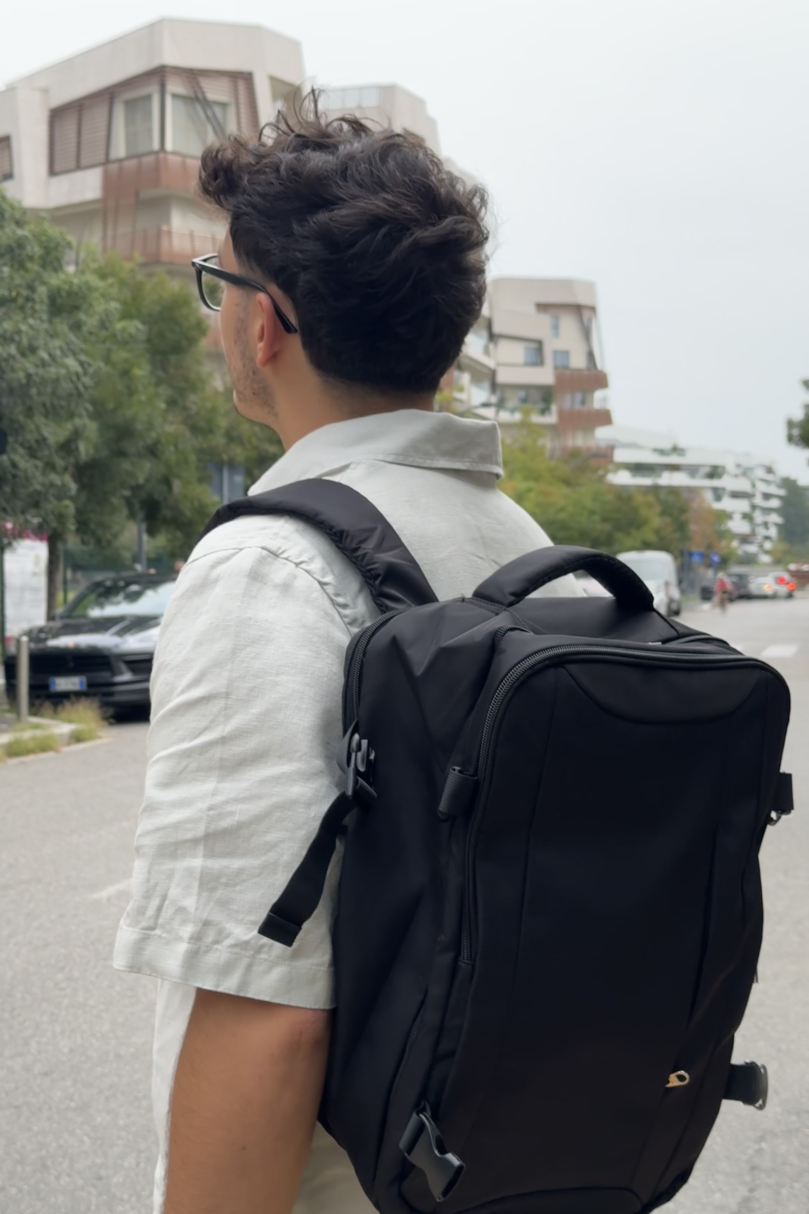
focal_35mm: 50
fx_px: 1685
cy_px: 607
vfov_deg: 39.6
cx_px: 358
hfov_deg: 27.0
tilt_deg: -0.2
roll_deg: +0.9
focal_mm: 6.76
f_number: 1.78
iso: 50
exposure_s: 1/160
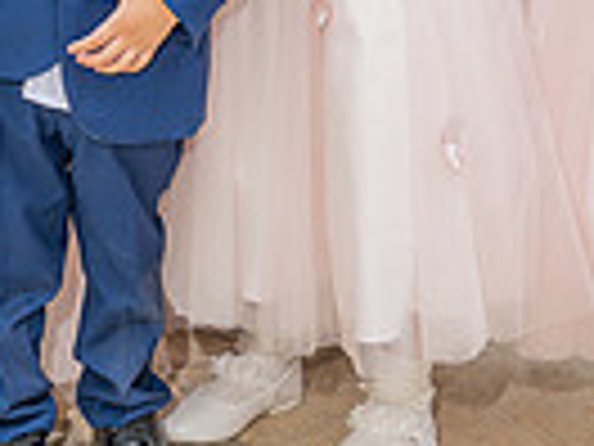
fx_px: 2900
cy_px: -284
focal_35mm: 169
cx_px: 81
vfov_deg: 8.5
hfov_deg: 11.6
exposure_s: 1/200
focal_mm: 34.5
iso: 200
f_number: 5
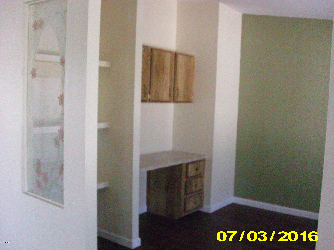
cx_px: 167
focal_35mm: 38
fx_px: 367
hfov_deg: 49.0
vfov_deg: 37.7
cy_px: 125
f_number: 3.1
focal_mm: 6.3
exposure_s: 1/60
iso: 1000
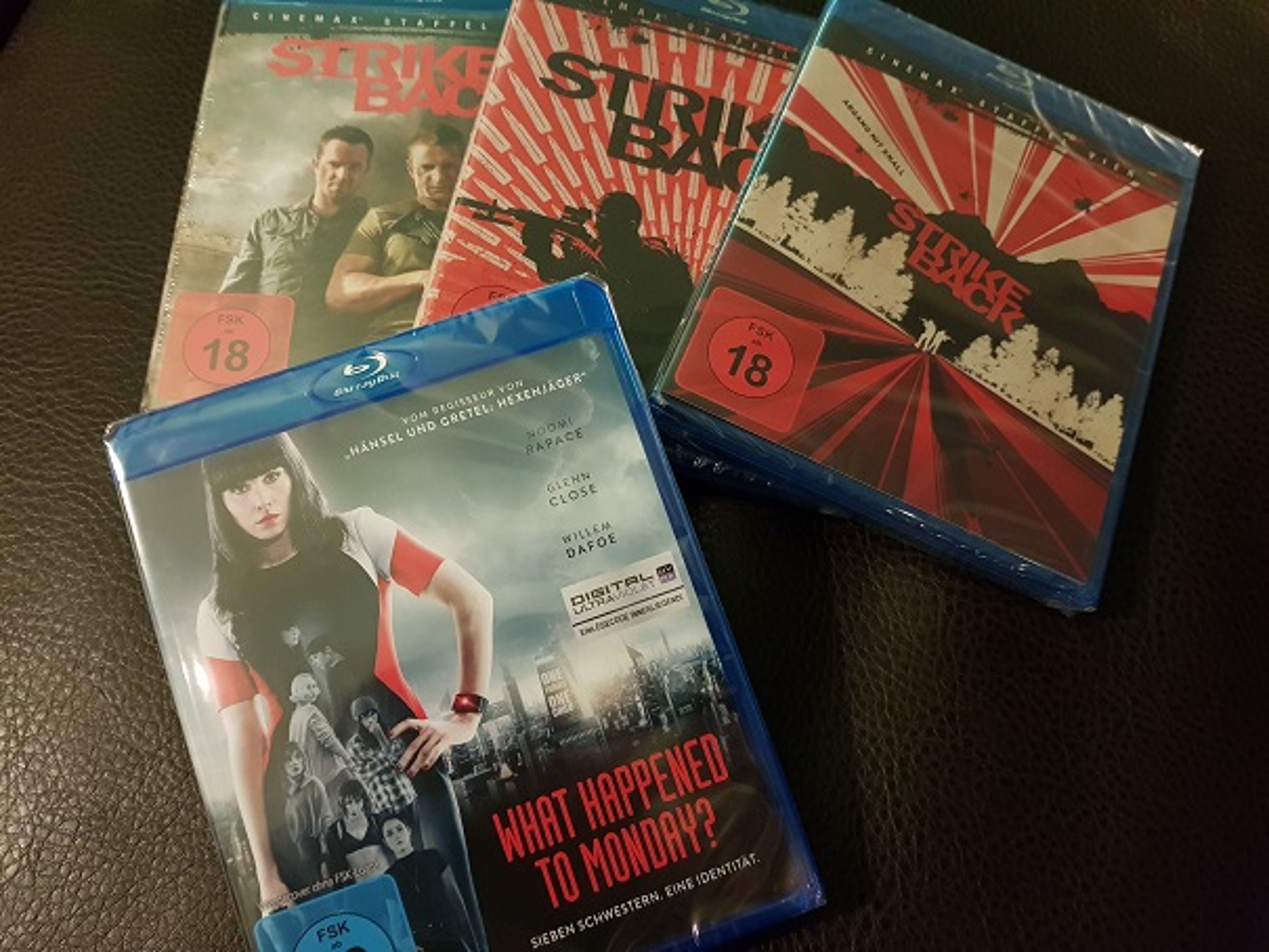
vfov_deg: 53.1
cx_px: 634
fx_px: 953
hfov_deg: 67.3
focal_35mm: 26
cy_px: 476
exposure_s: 1/10
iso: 500
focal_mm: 4.2
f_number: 1.7
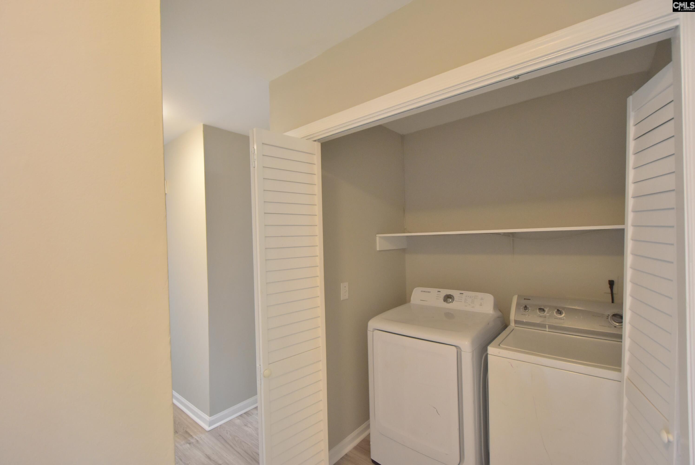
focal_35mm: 15
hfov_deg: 100.3
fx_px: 290
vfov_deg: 77.4
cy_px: 232
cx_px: 348
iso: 1250
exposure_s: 1/125
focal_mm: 10
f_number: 3.5
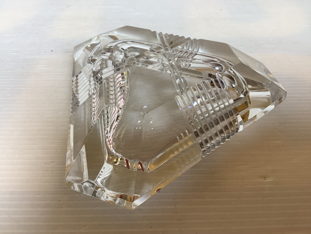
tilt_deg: -42.8
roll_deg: +0.1
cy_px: 117
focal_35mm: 31
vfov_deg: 45.4
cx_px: 156
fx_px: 279
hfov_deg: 58.4
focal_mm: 3.3
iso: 64
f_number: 2.4
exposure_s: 1/50
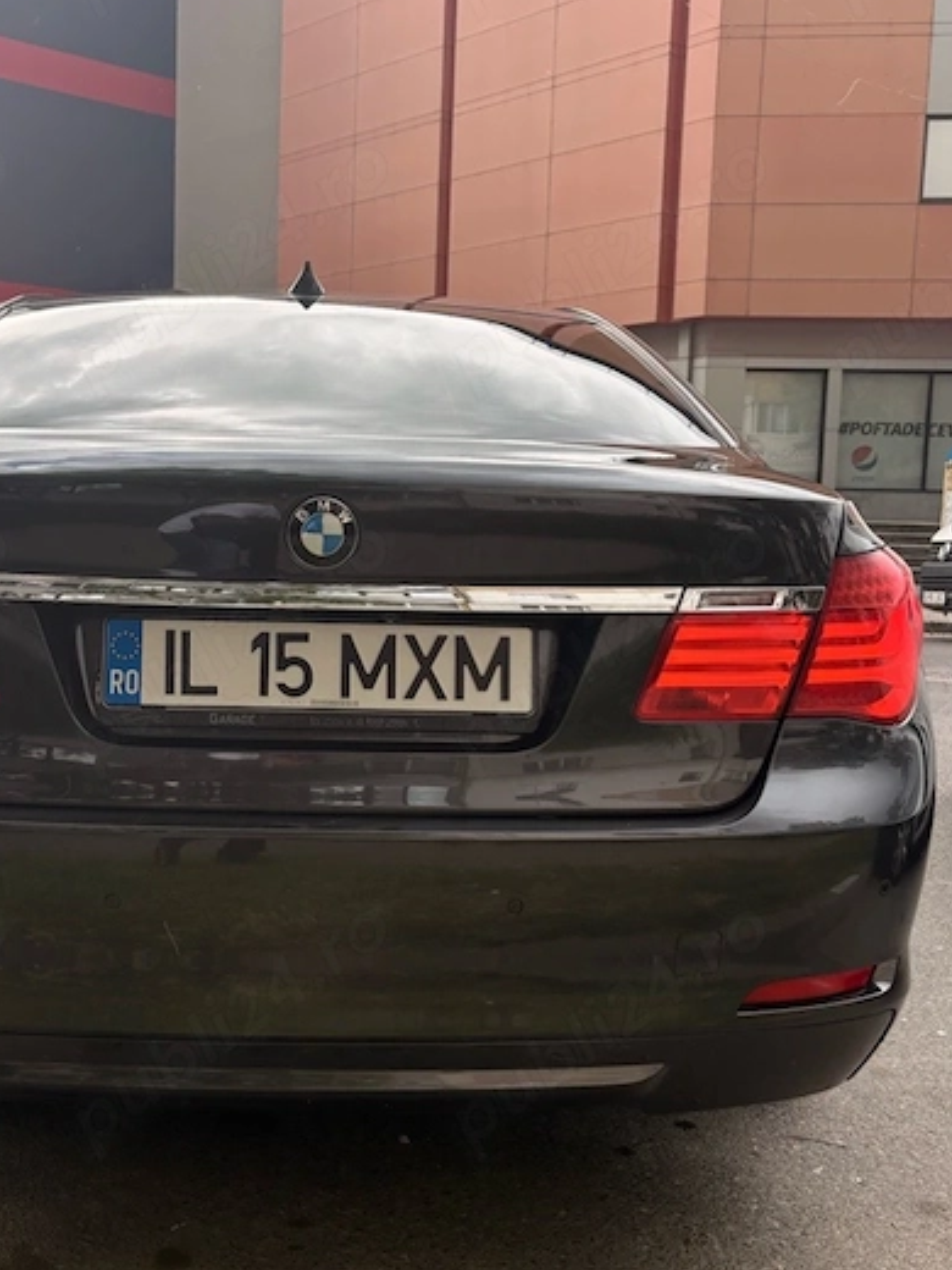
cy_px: 703
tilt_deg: -6.1
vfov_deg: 46.7
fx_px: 1467
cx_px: 327
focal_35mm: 40
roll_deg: -2.5
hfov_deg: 35.6
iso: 64
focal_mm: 5.96
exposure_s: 1/309
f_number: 1.6
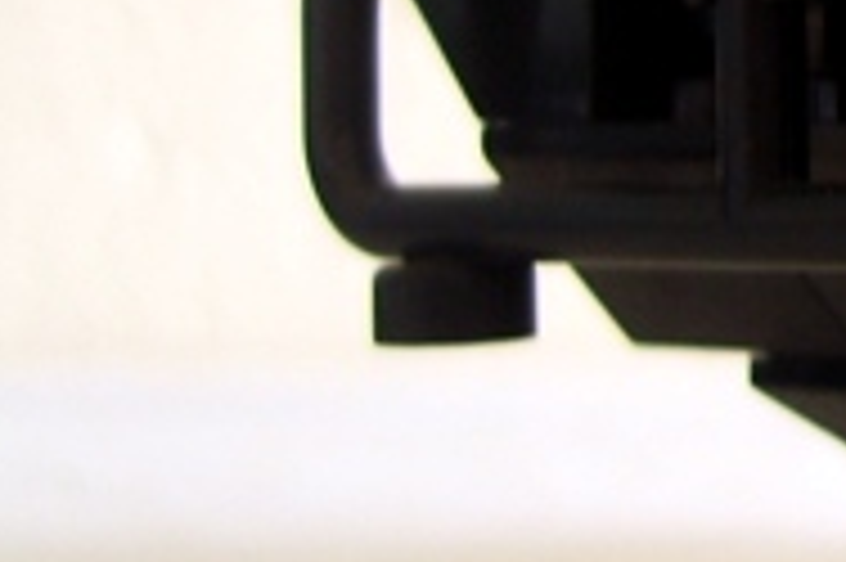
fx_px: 3639
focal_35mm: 155
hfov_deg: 12.0
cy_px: -351
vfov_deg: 8.6
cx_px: 1624
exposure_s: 1
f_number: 2.8
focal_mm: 5.8
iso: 50
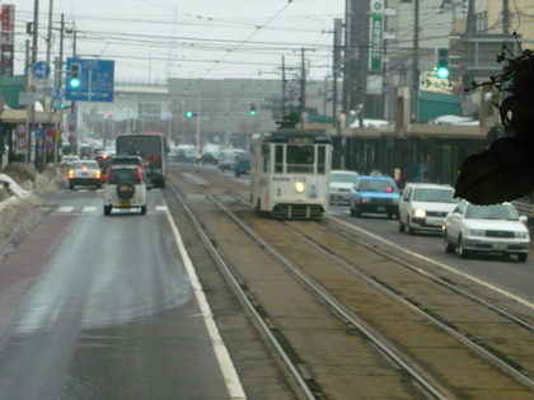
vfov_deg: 9.3
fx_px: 2468
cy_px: 200
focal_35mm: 160
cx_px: 267
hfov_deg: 12.3
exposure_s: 1/100
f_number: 5.1
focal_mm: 16.5
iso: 400
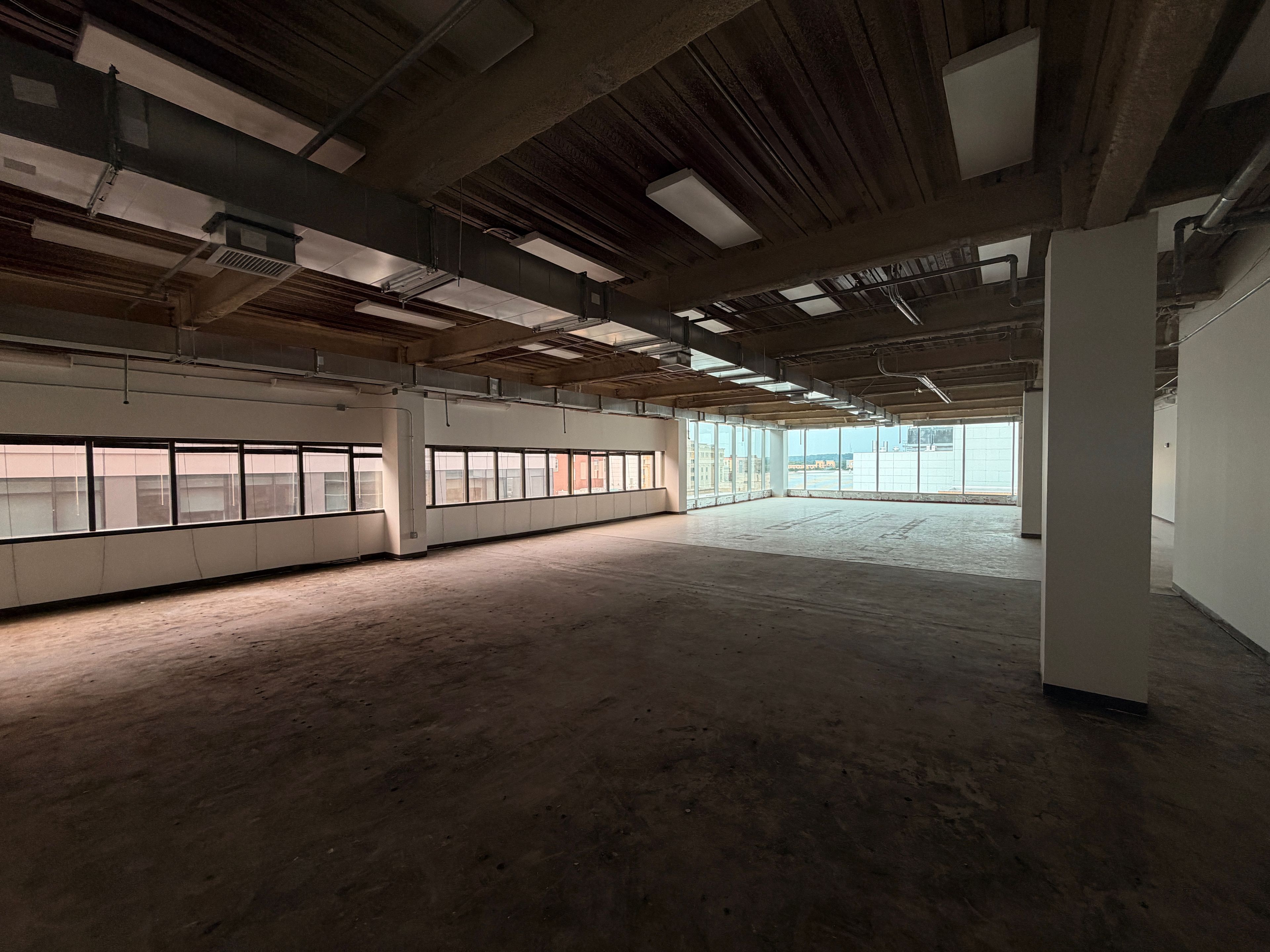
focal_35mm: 14
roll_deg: +0.6
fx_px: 514
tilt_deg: -2.3
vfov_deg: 85.7
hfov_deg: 102.1
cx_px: 635
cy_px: 476
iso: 100
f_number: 2.2
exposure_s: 1/120
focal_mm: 2.22
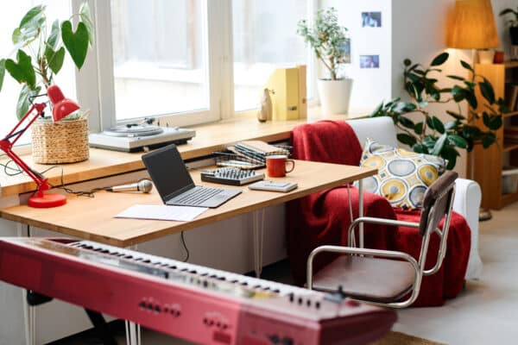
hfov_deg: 34.5
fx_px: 834
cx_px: 259
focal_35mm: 58
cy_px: 172
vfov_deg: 23.4
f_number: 2.8
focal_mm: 58
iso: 320
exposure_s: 1/160
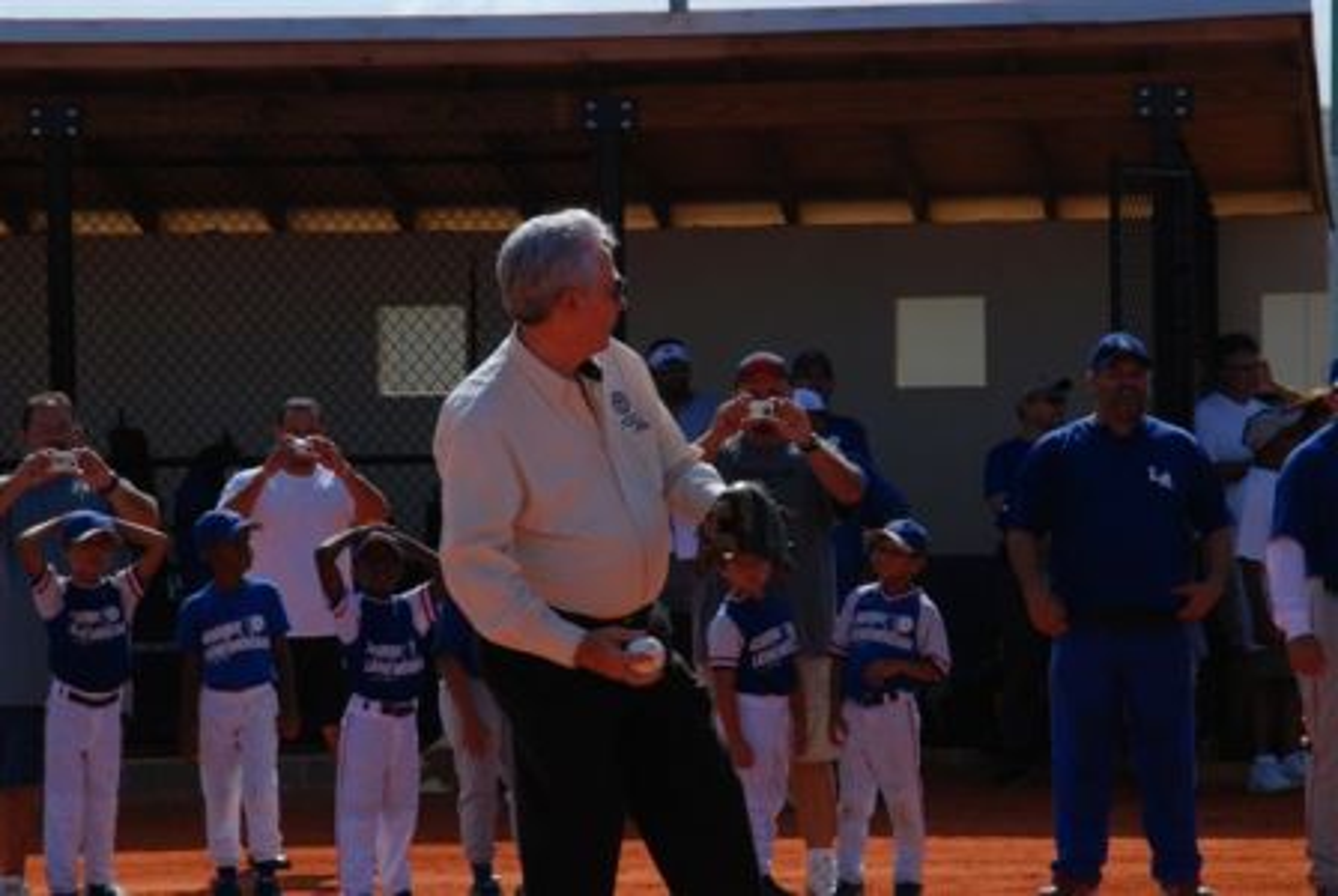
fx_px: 8373
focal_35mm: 225
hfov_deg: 9.1
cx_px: 669
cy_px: 448
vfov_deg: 6.1
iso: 200
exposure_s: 1/160
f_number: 20
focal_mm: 150
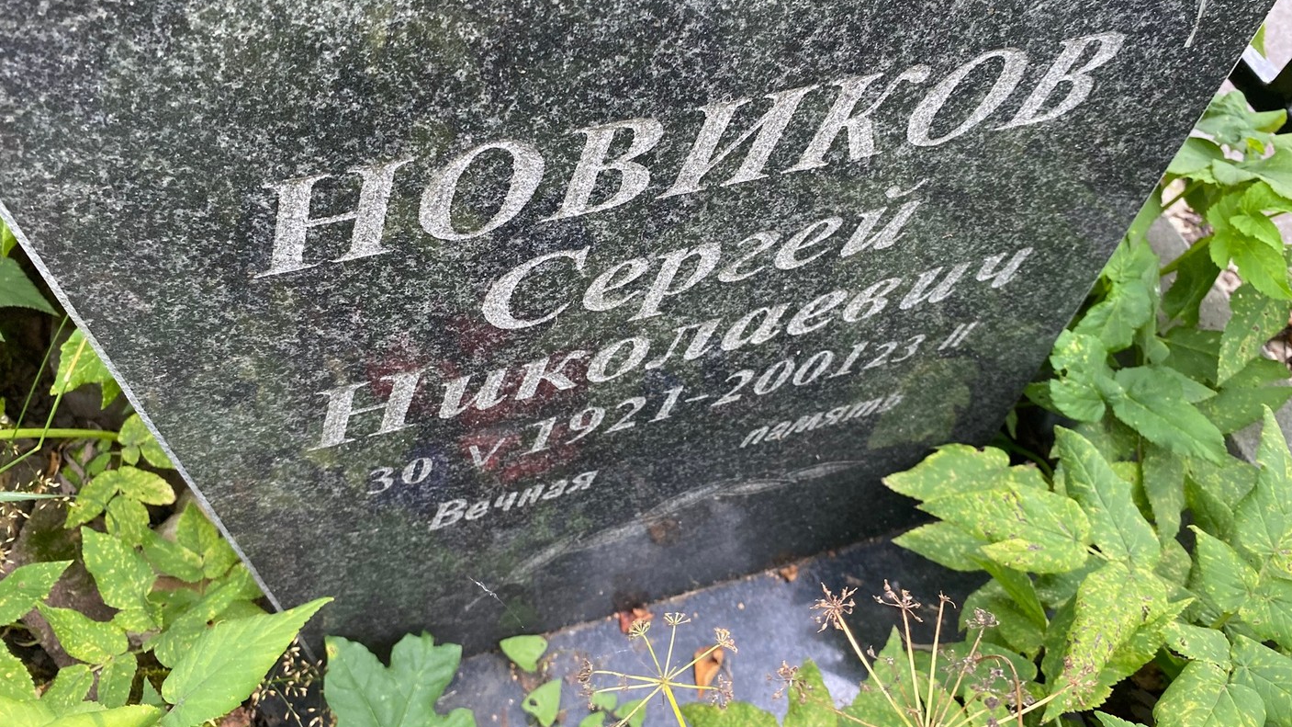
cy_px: 279
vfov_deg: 39.9
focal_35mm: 29
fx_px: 993
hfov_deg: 66.1
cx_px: 646
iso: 125
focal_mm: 4.25
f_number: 1.8
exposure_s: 1/121
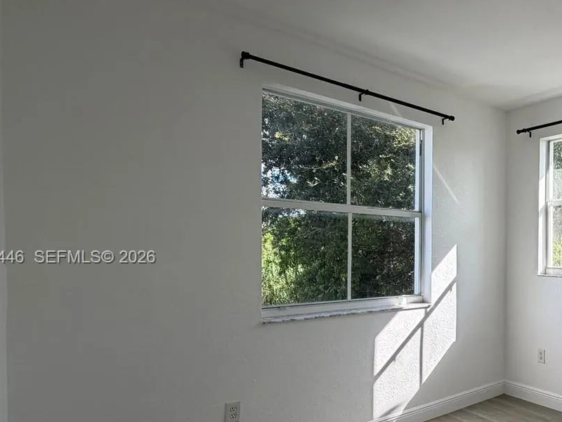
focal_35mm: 28
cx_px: 499
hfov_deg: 55.6
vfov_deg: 49.4
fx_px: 455
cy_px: 258
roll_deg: +0.7
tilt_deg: +0.4
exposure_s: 1/285
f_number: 2.2
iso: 50
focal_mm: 2.22
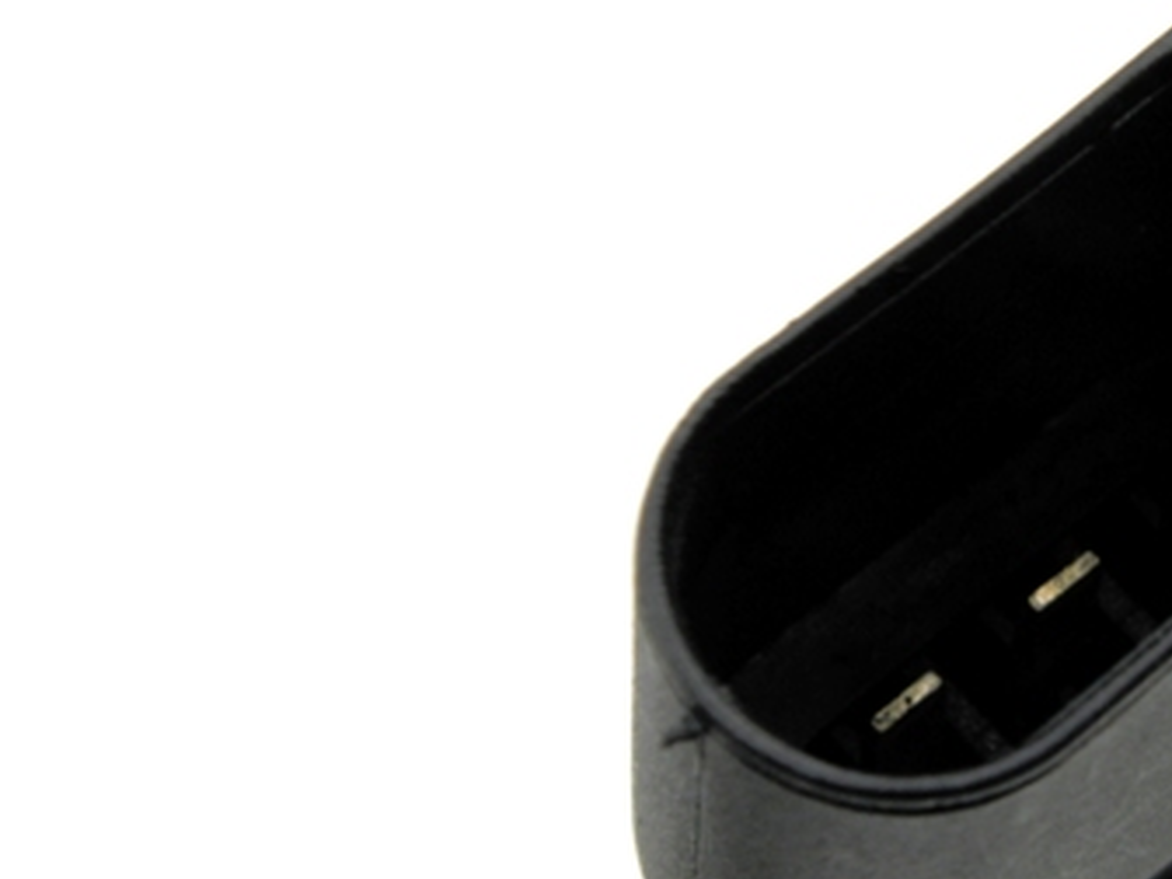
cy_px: 583
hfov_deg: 12.6
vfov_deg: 9.5
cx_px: 1015
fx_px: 5282
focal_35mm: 156
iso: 80
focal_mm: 14.6
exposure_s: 1/160
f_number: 4.2
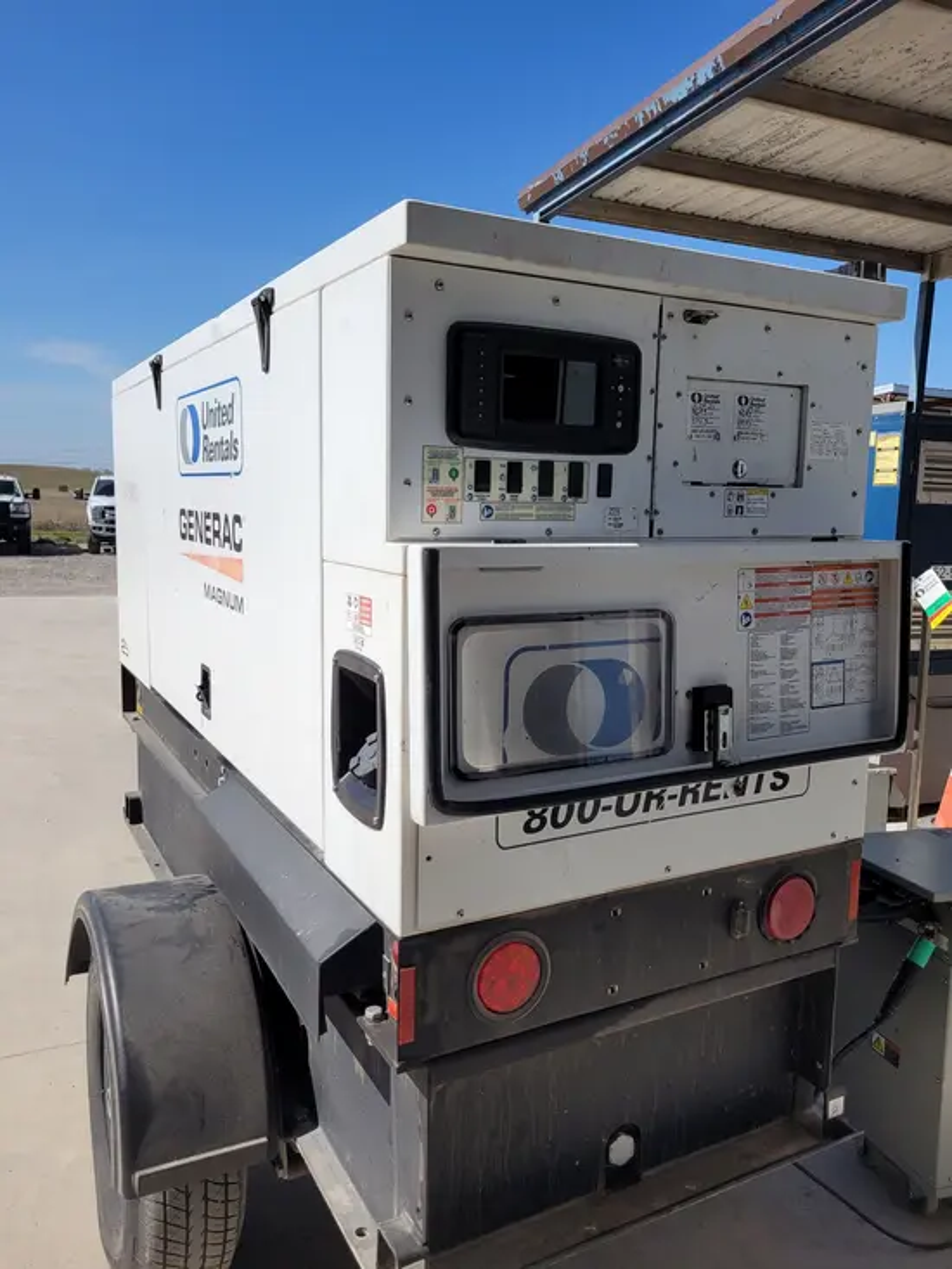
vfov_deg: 67.3
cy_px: 634
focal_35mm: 26
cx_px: 476
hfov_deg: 53.1
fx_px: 953
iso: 40
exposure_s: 1/3418
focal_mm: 5.4
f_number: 1.8
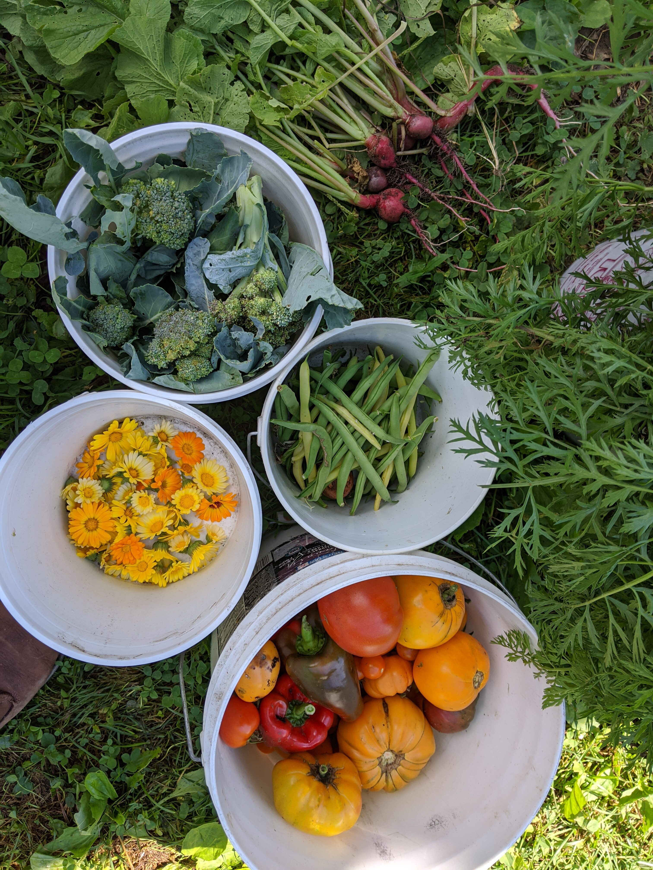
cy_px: 435
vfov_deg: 65.3
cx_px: 326
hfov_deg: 51.4
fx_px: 679
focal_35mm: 27
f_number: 1.8
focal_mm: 4.44
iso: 46
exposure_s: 1/2141
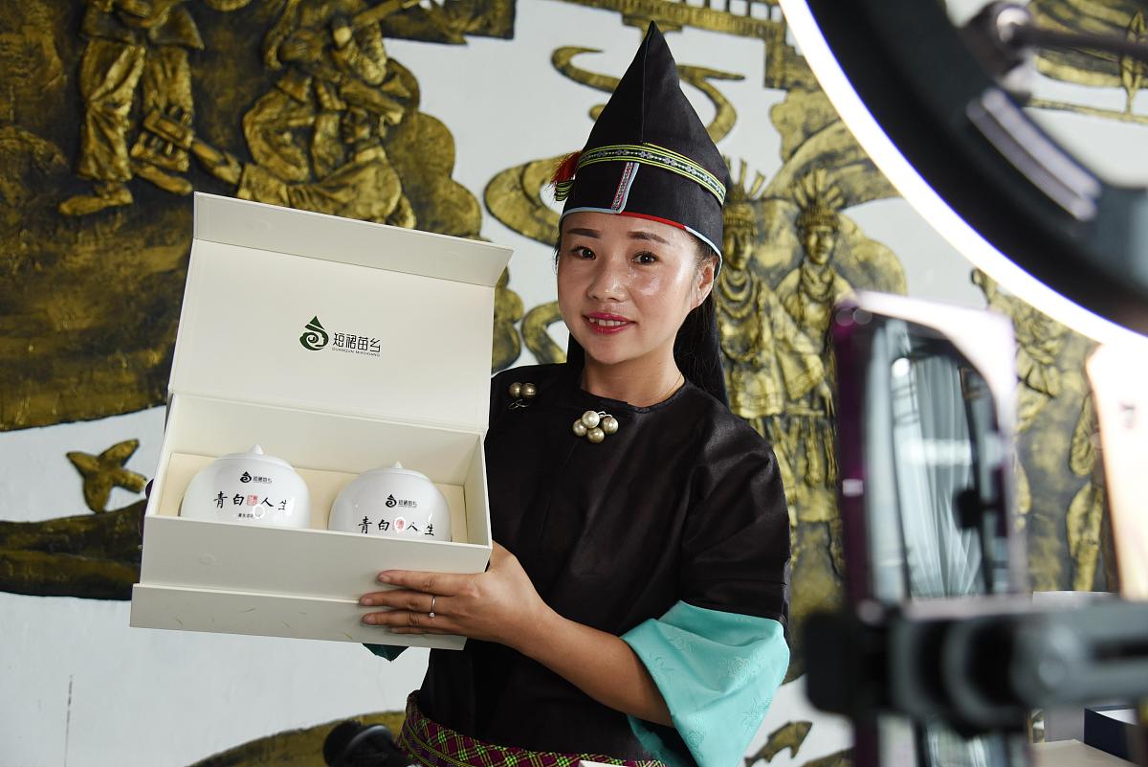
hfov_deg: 54.4
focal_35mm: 35
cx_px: 574
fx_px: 1116
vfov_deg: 37.9
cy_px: 384
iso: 1000
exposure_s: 1/100
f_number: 4.5
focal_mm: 35
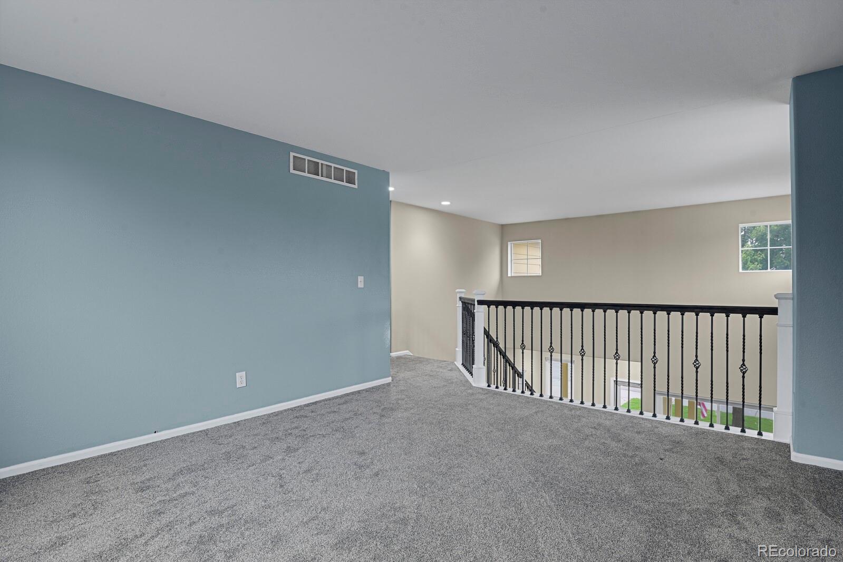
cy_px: 281
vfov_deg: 70.4
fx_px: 398
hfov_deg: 93.3
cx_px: 422
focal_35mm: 17
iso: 250
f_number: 8
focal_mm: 17
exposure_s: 5
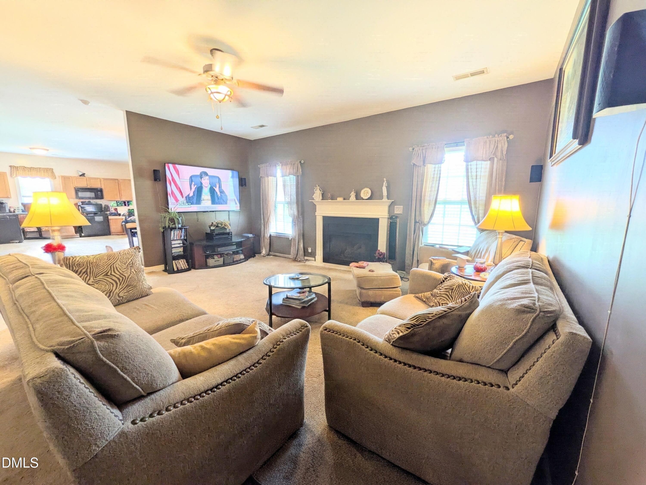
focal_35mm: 14
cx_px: 323
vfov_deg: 85.7
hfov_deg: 102.1
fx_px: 261
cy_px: 242
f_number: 2.2
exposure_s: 1/40
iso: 72
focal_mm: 1.83
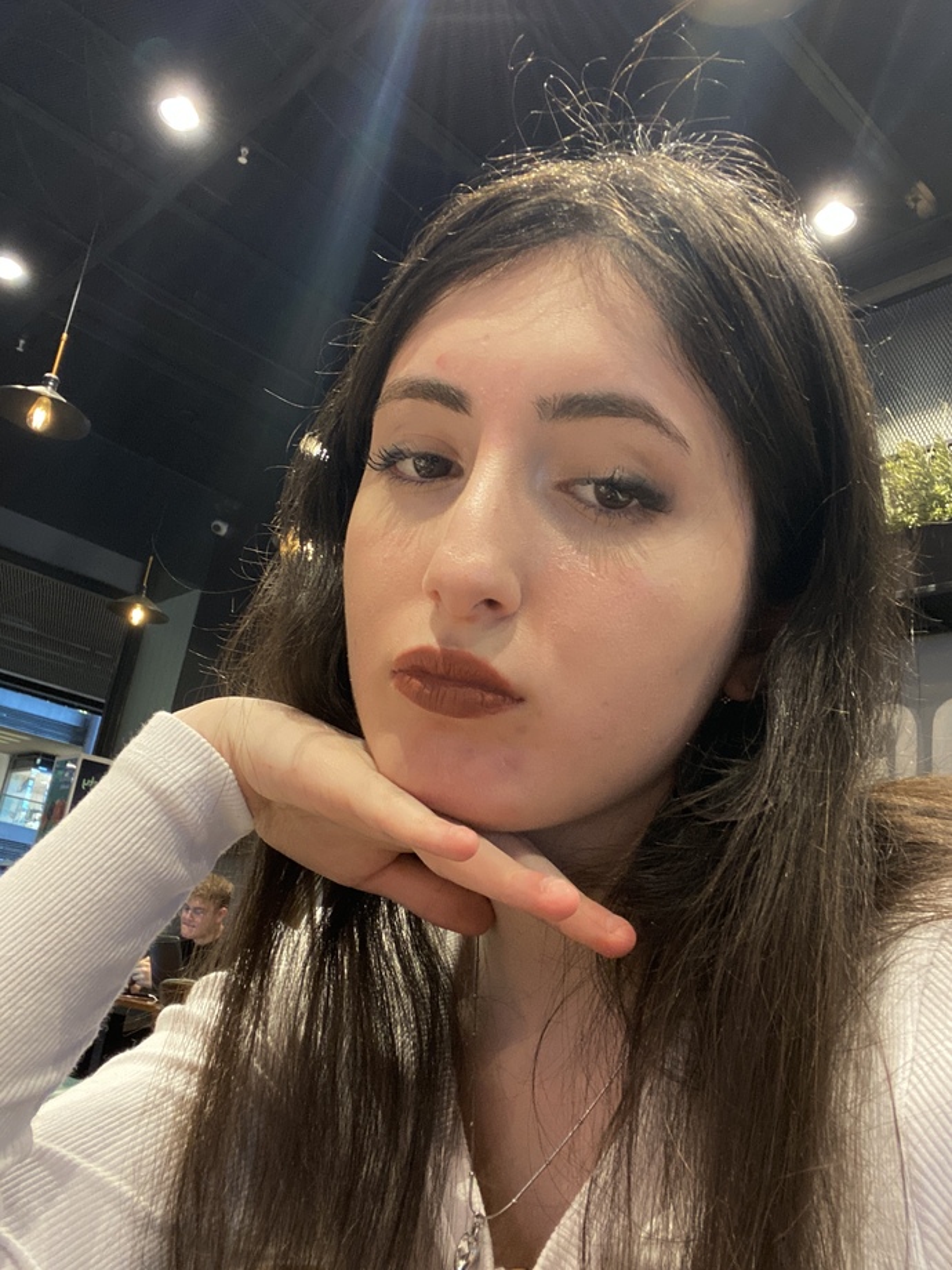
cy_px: 635
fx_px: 1100
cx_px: 476
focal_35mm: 30
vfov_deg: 60.0
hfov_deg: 46.8
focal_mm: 2.71
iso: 320
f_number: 2.2
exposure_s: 1/33
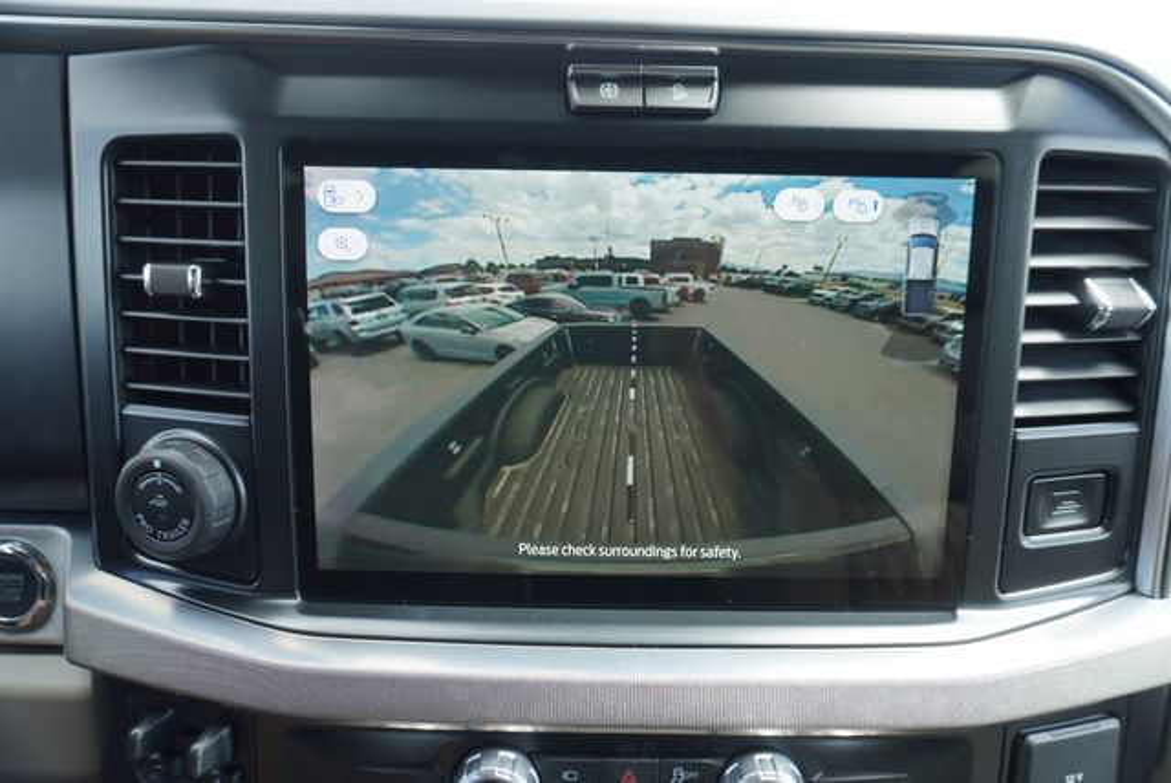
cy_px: 392
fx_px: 781
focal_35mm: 24
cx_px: 586
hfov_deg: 73.7
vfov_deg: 53.2
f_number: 4
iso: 100
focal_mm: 16
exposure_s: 1/60
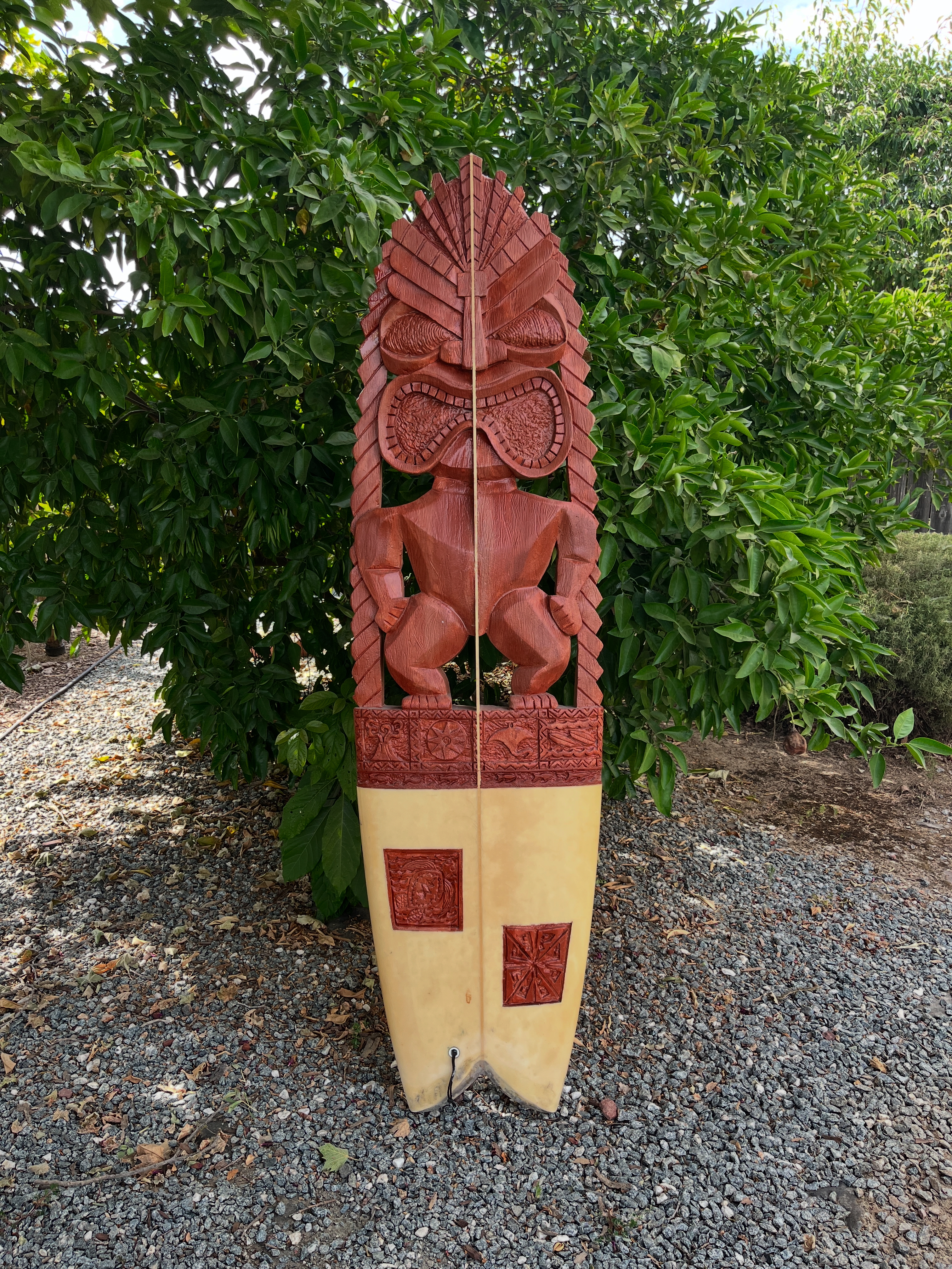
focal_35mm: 26
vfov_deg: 67.3
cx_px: 476
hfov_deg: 53.1
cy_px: 634
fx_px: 953
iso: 50
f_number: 1.6
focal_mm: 5.1
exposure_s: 1/445
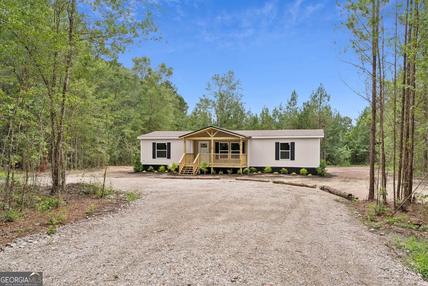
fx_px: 333
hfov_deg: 65.5
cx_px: 214
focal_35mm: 28
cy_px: 143
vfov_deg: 46.4
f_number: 8
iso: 250
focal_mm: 28
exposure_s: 1/500
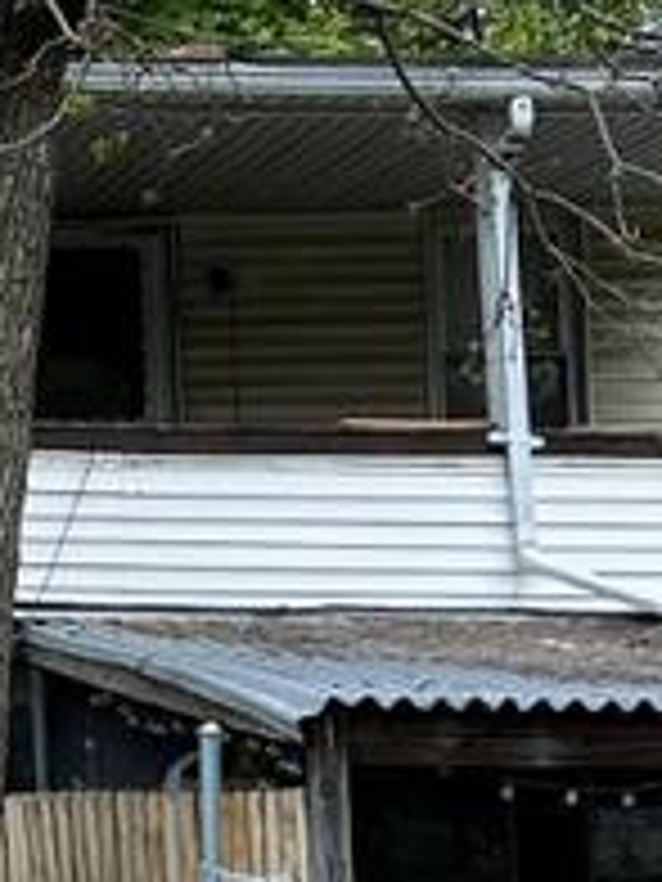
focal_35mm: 132
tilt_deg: +6.6
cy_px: 513
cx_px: -612
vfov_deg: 14.9
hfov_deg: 10.4
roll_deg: +0.5
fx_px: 3366
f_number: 1.78
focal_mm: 6.86
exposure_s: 1/1721
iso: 80
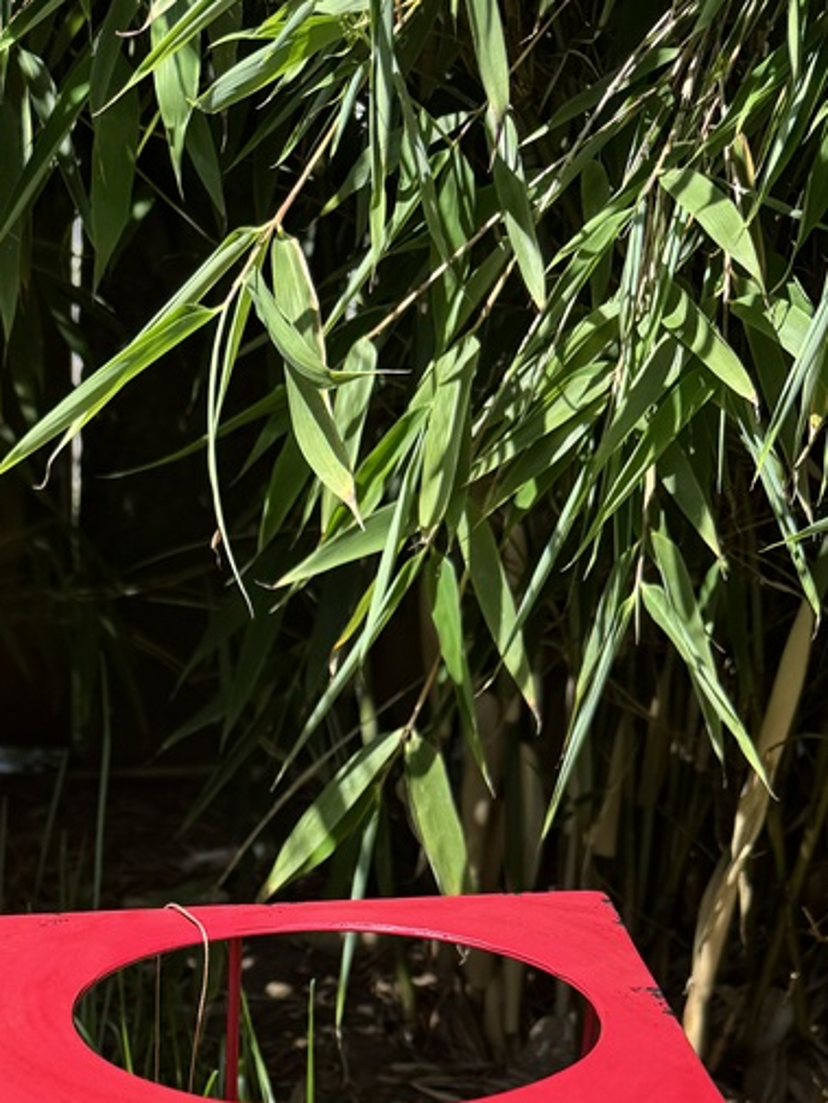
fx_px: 1817
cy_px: 1302
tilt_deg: -27.6
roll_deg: -1.9
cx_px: 42
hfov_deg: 24.7
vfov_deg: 29.4
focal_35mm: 57
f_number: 1.78
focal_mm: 6.76
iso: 80
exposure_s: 1/1238
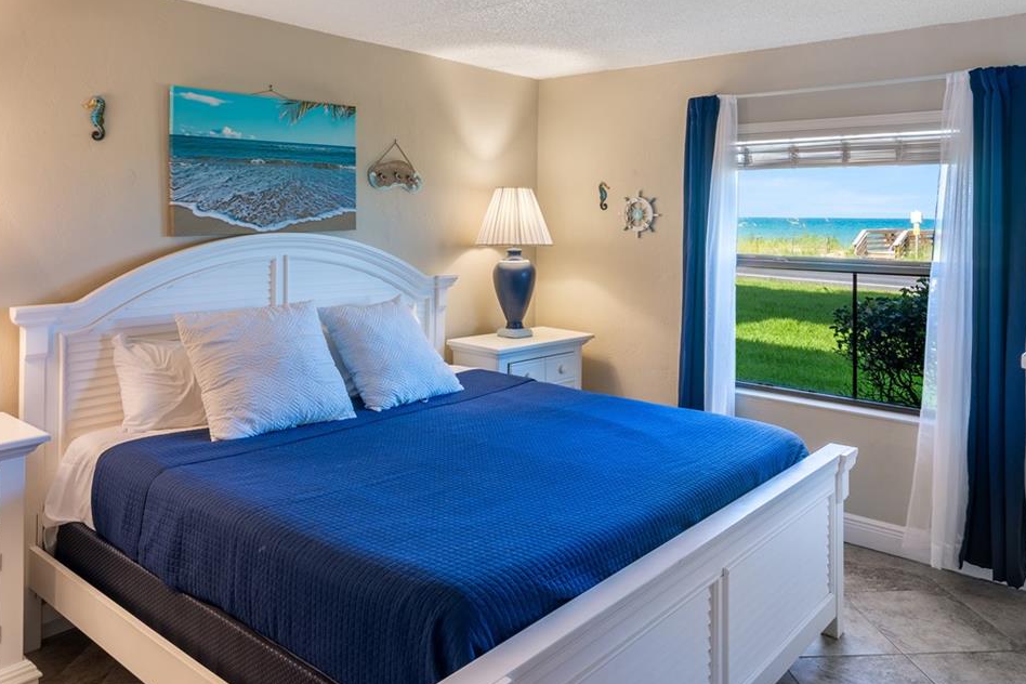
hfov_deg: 67.4
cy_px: 226
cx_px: 522
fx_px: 769
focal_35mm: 27
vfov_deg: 47.1
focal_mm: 16
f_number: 11
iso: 100
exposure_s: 2.5
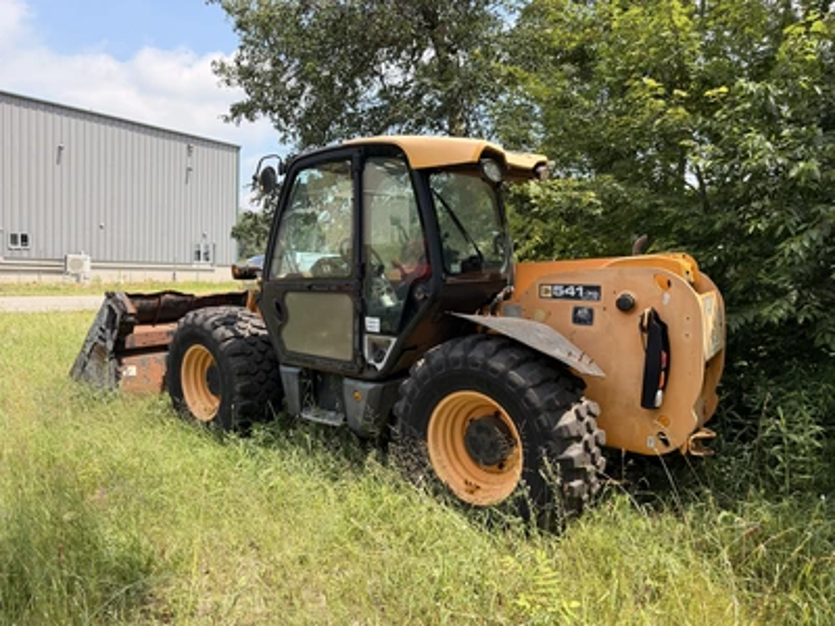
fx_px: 579
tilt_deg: -5.0
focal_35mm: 24
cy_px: 313
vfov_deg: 56.8
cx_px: 418
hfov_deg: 71.6
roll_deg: -3.5
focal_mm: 6.76
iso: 100
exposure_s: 1/2299
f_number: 1.78
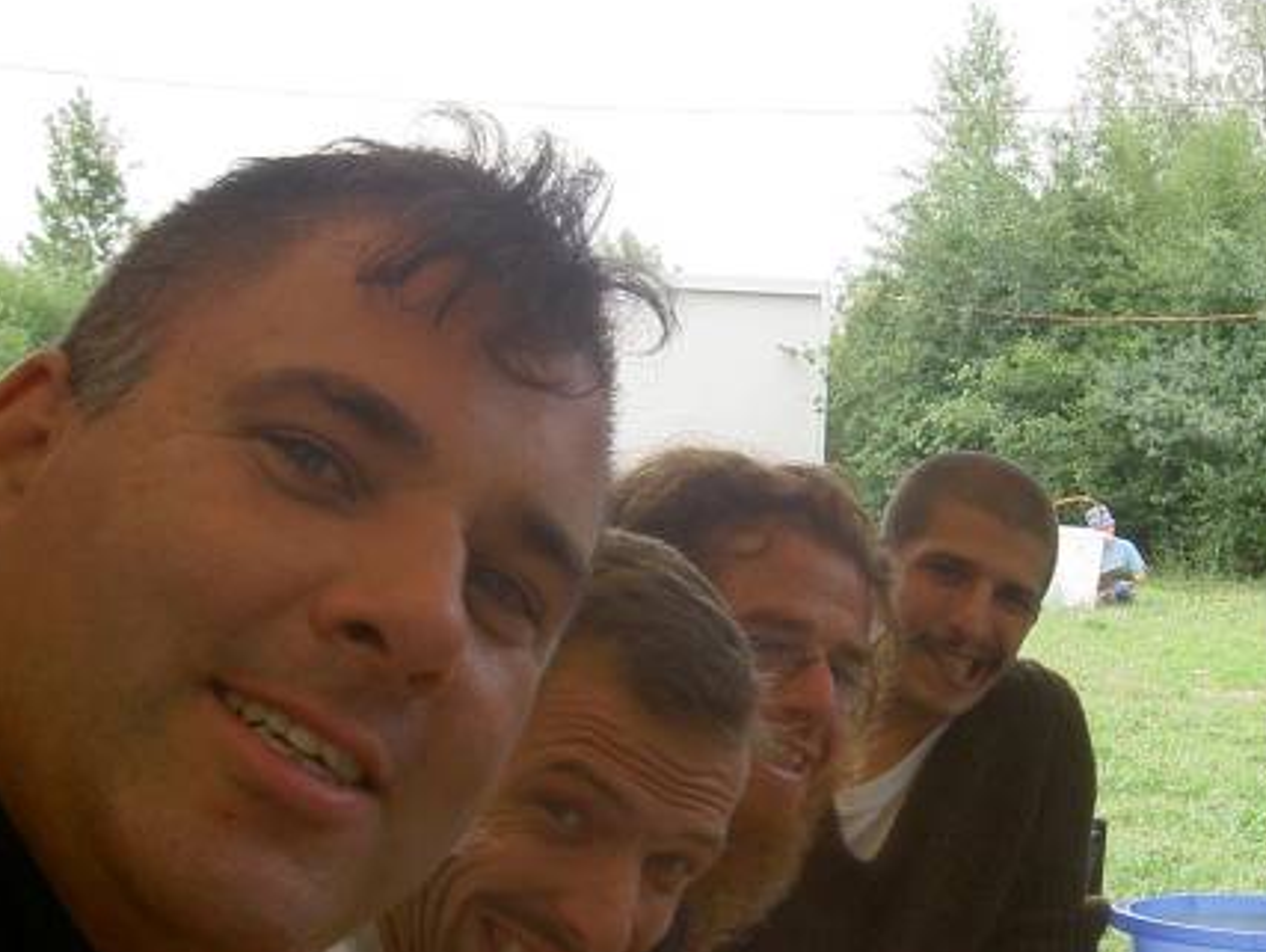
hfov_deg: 26.5
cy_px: 608
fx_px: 2672
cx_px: 878
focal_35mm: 73
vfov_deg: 20.1
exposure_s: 1/125
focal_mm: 8
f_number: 4.7
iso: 100
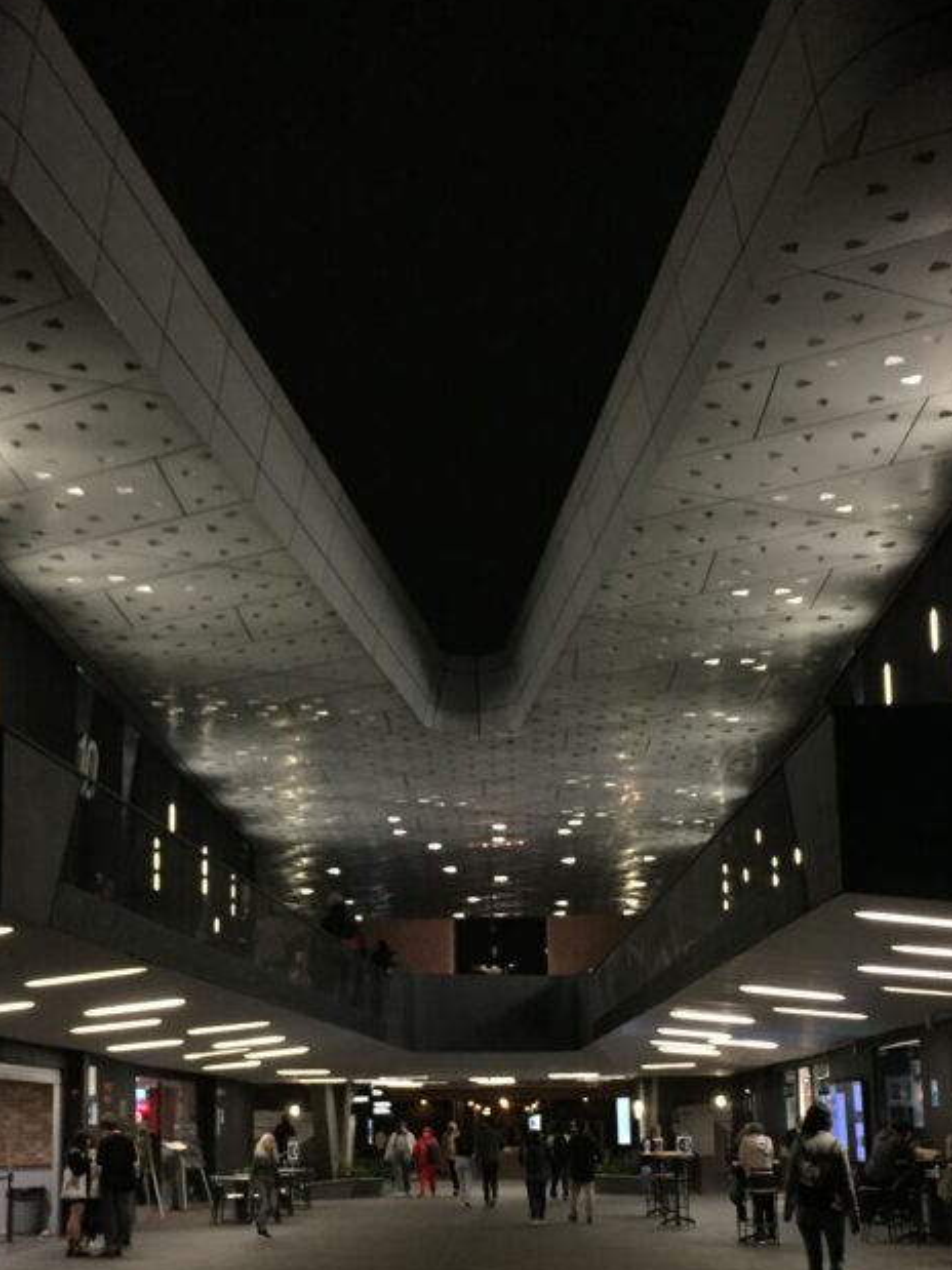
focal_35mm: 48
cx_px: 439
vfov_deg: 39.0
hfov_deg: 30.2
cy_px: 888
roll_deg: +0.9
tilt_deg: +8.1
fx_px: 1761
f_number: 2.2
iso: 160
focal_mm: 4.15
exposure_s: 1/30
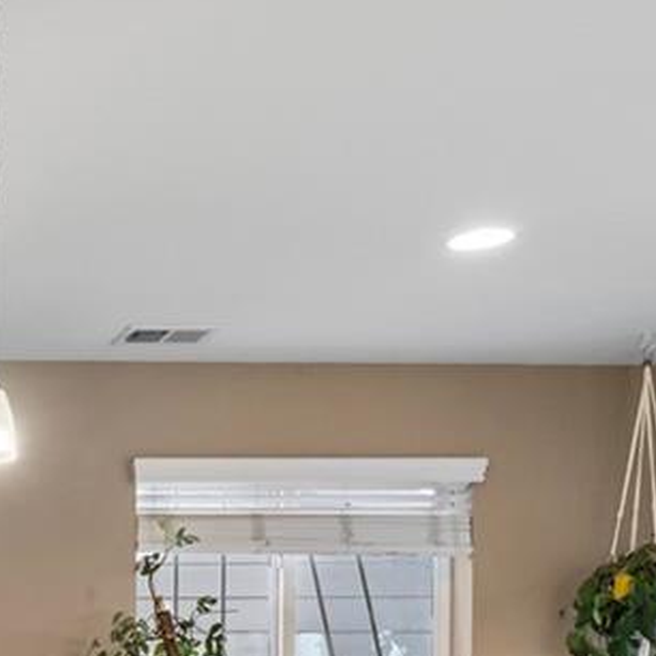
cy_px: 785
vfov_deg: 22.4
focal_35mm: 71
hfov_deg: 19.8
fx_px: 1522
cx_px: -420
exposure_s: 2.5
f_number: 8
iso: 320
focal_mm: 16
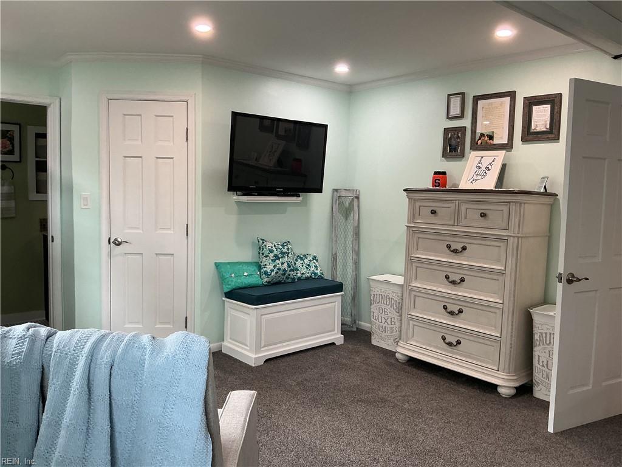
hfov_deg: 61.7
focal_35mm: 29
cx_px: 311
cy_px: 234
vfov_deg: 48.2
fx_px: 521
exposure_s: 1/60
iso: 80
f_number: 1.8
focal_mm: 3
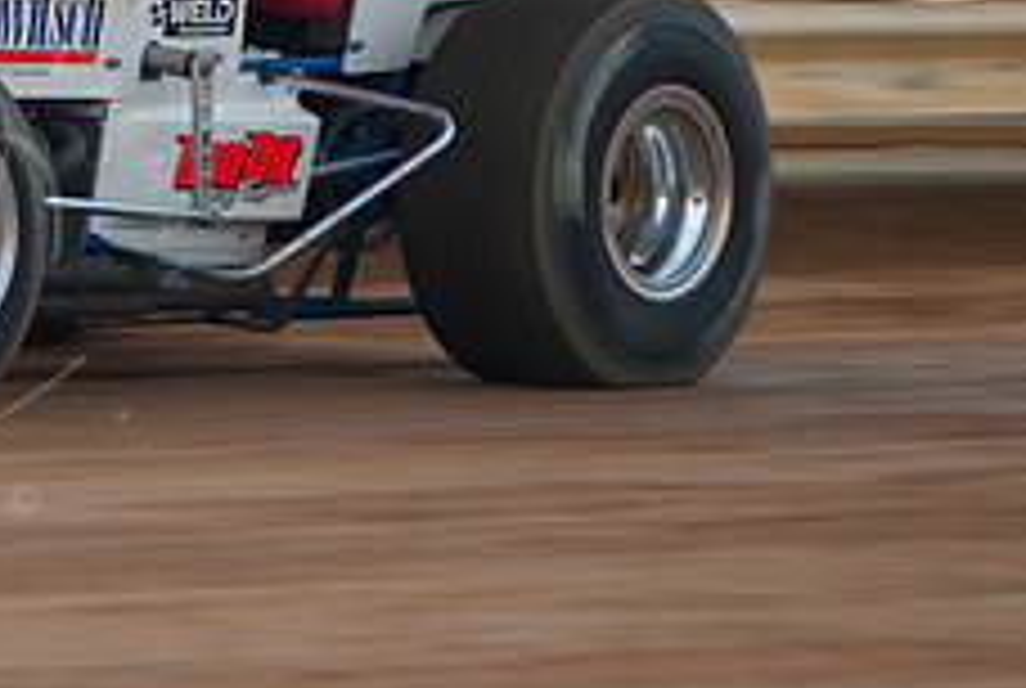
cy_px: -153
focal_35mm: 762
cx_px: -86
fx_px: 21759
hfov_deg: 2.7
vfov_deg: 1.8
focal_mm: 200
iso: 100
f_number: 2.8
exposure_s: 1/400
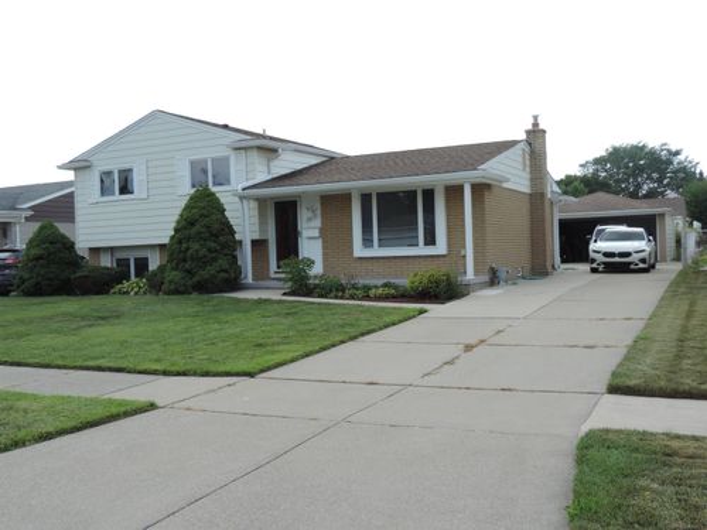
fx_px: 715
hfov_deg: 52.6
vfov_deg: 40.7
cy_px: 265
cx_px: 354
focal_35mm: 35
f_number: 3.3
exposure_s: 1/500
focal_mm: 6.2
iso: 80
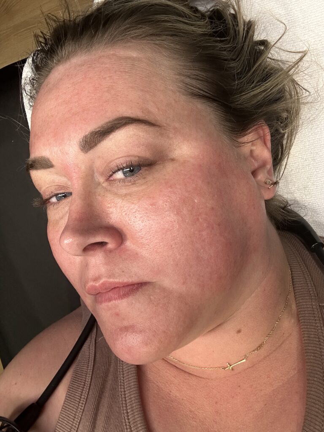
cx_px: 162
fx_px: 374
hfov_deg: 46.8
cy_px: 216
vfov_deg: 60.0
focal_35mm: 30
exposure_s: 1/60
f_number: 1.9
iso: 125
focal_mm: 2.69
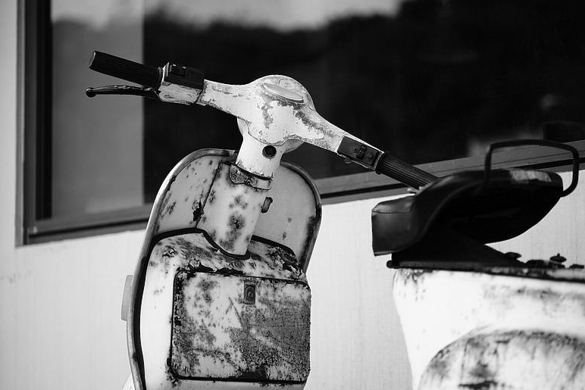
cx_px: 293
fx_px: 1641
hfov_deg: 20.2
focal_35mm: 101
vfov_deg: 13.6
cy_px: 195
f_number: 2.8
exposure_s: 1/320
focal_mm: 100
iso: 100
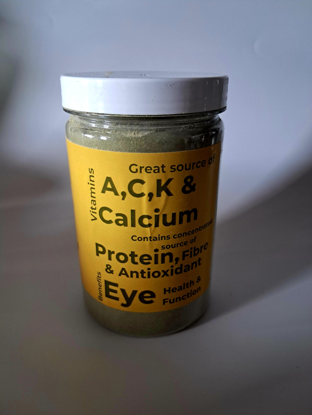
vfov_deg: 65.3
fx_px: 324
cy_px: 208
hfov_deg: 51.4
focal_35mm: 27
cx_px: 156
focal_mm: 4
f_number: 1.8
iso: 400
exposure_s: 1/50
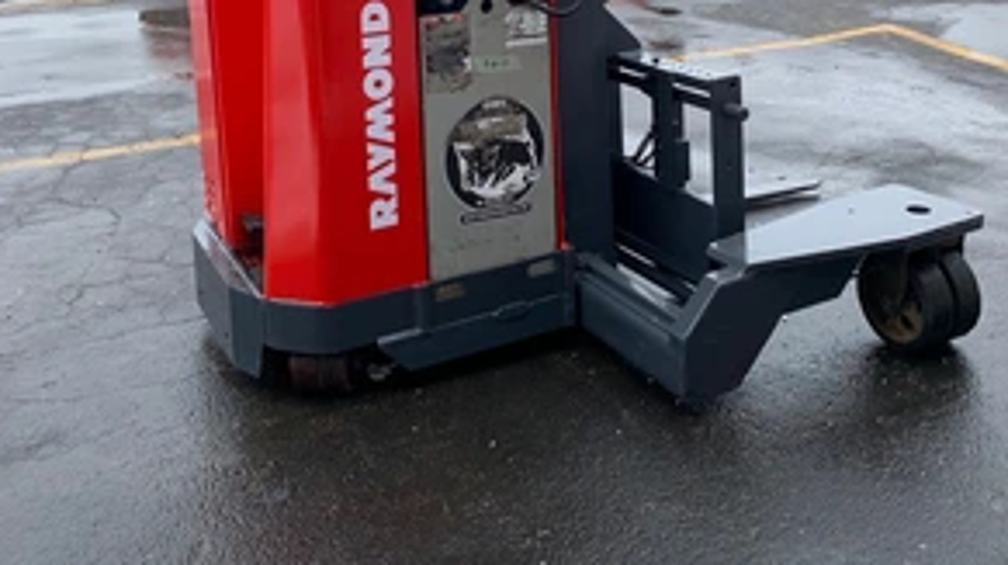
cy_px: -28
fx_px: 1041
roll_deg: -0.3
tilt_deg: -8.0
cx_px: 502
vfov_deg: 28.1
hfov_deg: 51.7
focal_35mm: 39
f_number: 1.8
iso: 25
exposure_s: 1/919
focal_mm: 4.25
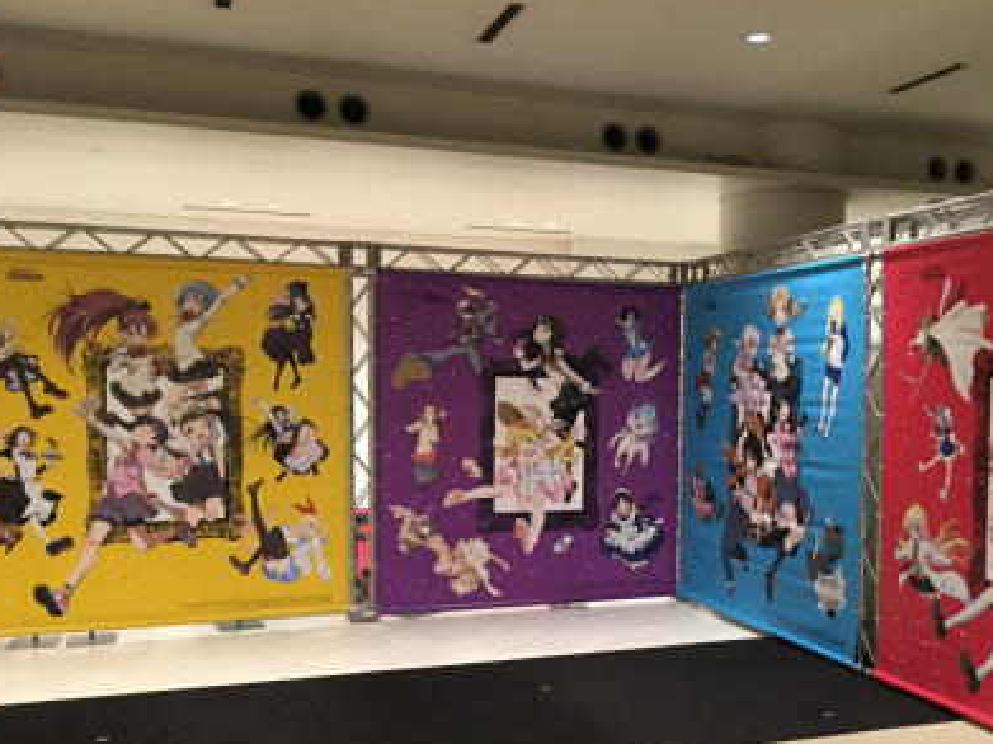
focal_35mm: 38
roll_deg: -0.3
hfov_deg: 48.6
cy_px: 477
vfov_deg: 37.4
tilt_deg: -3.8
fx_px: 1090
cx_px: 615
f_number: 2.2
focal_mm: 4.15
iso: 80
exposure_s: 1/15
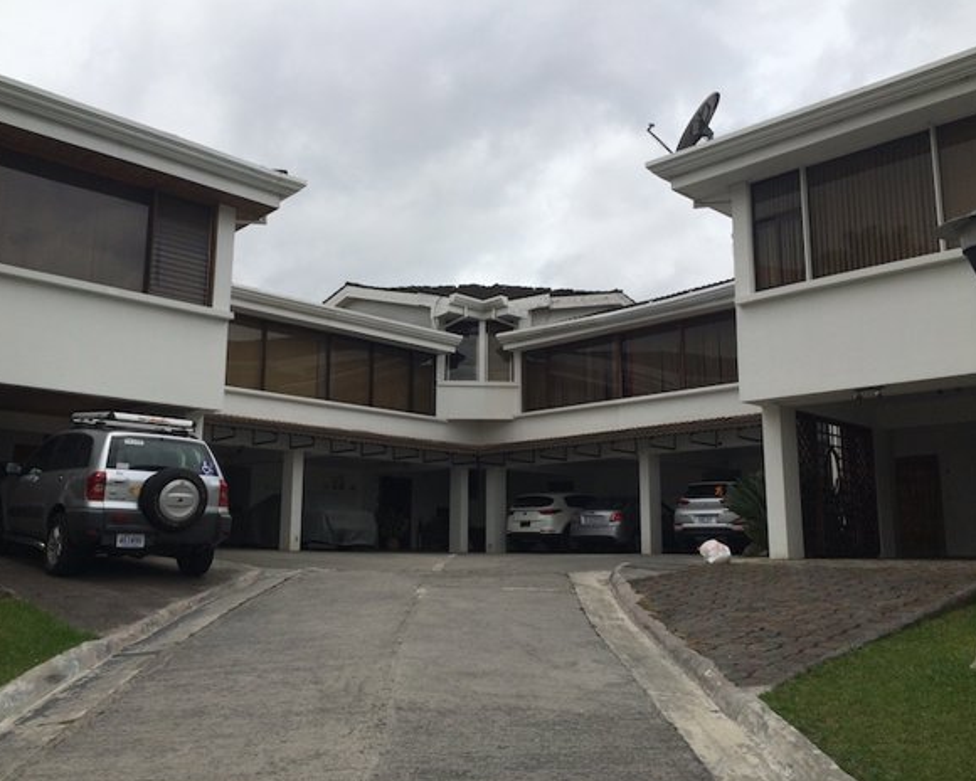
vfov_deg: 47.1
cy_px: 392
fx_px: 895
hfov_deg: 57.2
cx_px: 469
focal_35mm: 31
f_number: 2.2
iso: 32
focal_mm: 4.15
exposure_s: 1/3165
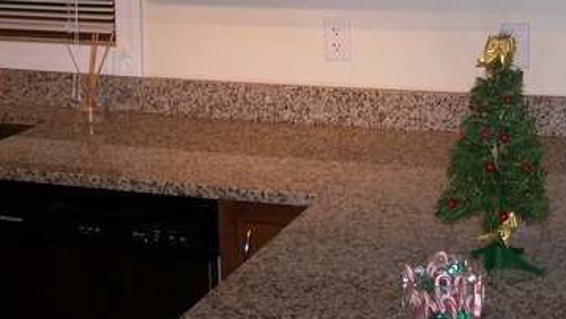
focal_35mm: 70
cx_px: 435
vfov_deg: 16.6
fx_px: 1051
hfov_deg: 29.6
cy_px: -55
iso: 140
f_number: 2.7
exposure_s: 1/64
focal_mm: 6
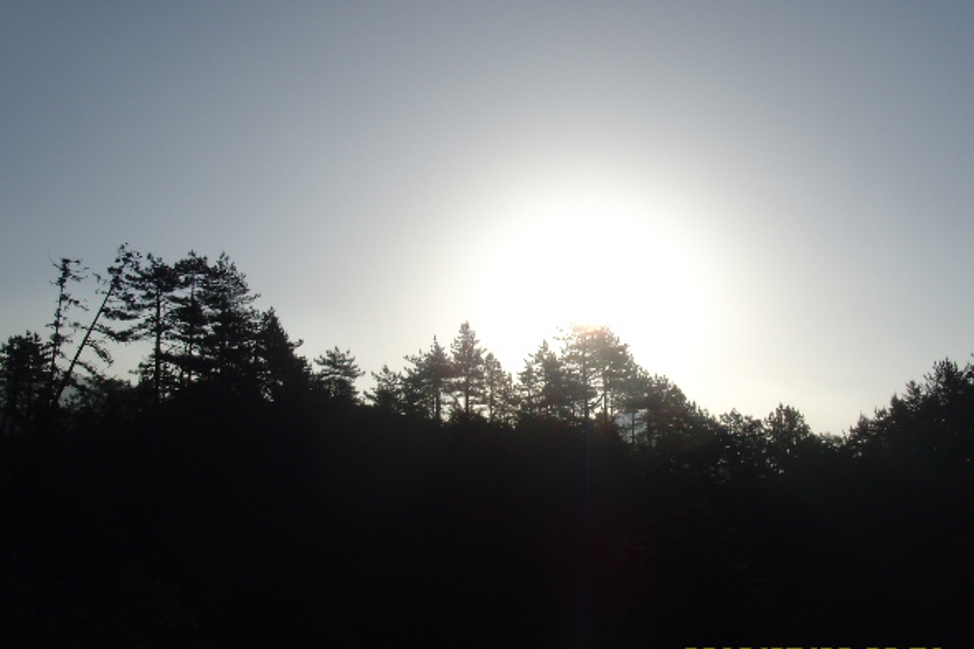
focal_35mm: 44
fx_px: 1190
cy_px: 345
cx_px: 517
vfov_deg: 30.5
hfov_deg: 44.5
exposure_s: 1/1000
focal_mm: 6.6
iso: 80
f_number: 6.3
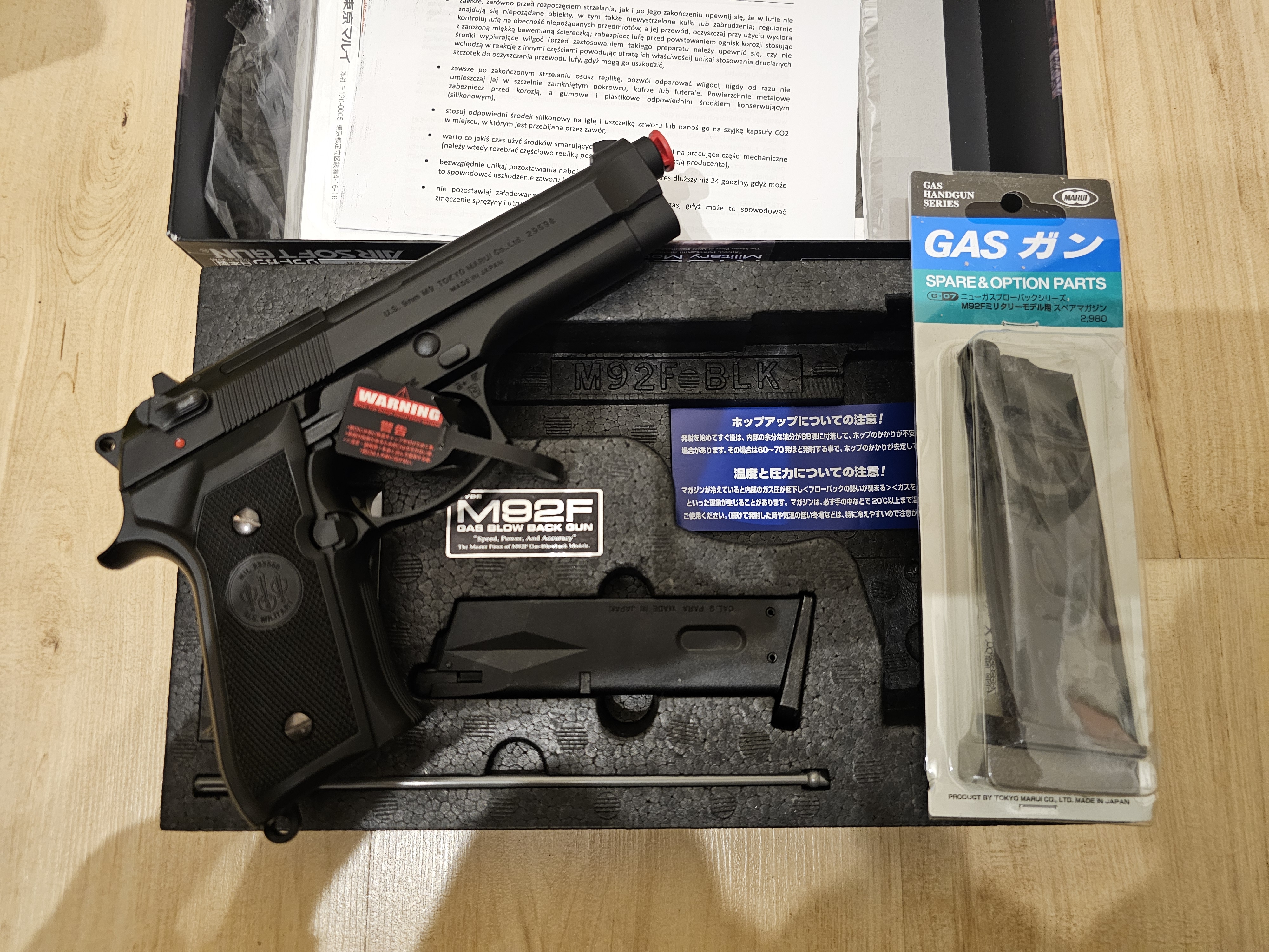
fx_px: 843
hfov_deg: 73.9
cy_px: 476
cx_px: 634
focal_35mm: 23
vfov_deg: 58.9
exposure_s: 1/25
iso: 800
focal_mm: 6.3
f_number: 1.7
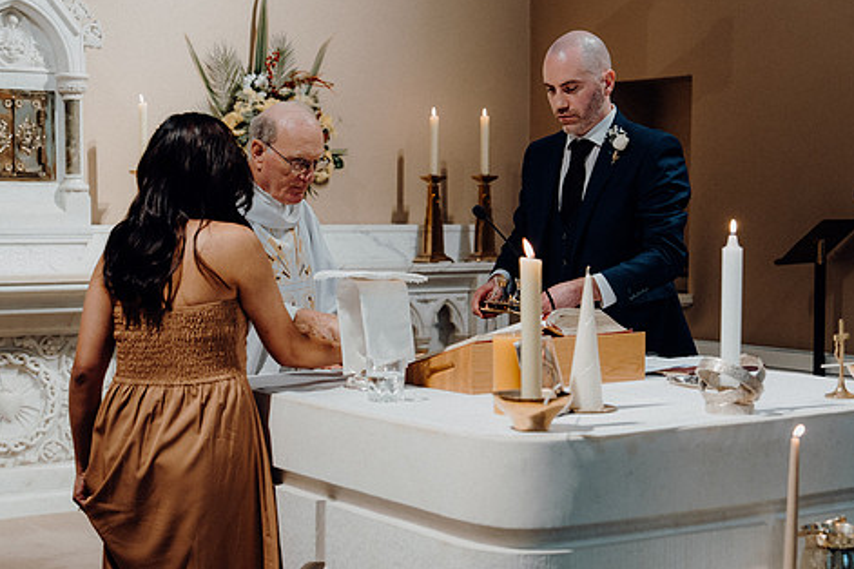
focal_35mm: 64
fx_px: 1518
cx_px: 377
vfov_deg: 21.2
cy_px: 325
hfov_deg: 31.4
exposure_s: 1/160
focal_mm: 52
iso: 800
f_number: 3.2
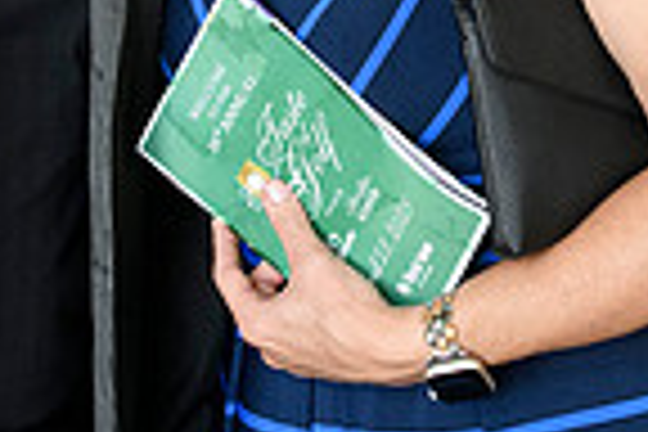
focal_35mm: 141
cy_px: -268
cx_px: 490
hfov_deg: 14.5
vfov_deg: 9.4
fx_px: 2538
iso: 4000
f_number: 4
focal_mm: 35
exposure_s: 1/125
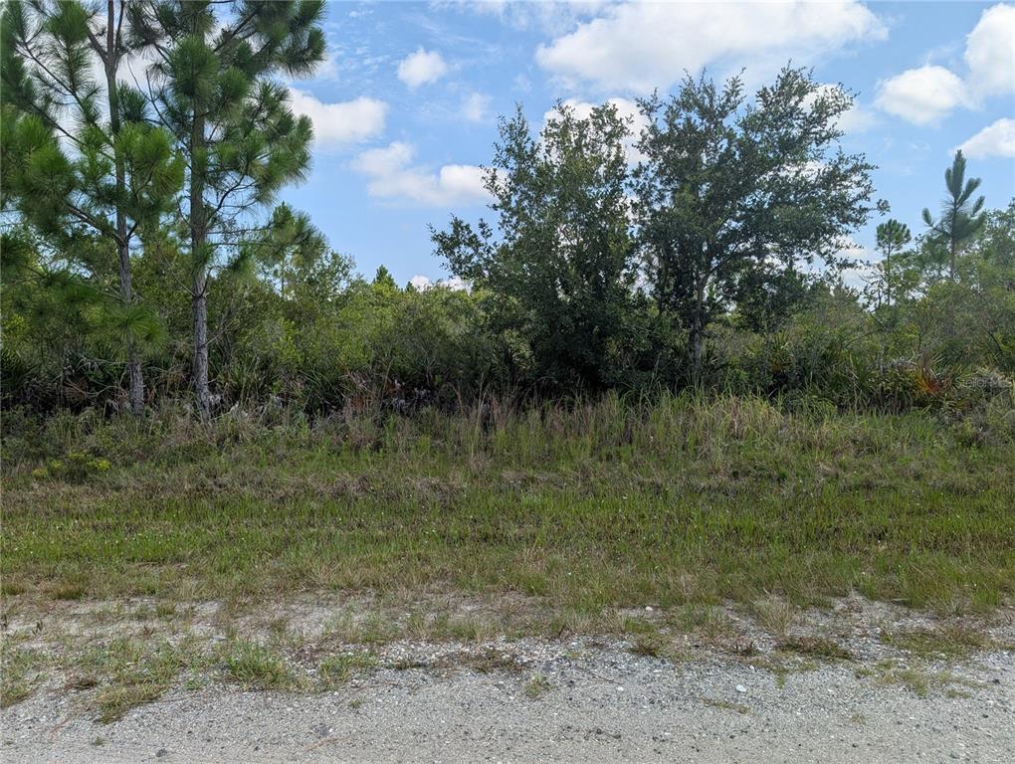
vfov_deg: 56.9
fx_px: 705
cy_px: 382
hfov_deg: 71.5
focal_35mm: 24
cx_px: 508
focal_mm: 6.9
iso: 20
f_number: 1.68
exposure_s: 1/957
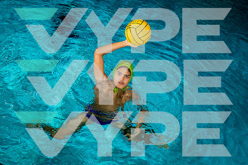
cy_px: 82
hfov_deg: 49.9
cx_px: 122
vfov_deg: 34.5
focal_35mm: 39
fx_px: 267
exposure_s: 1/250
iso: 320
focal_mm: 36
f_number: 3.5
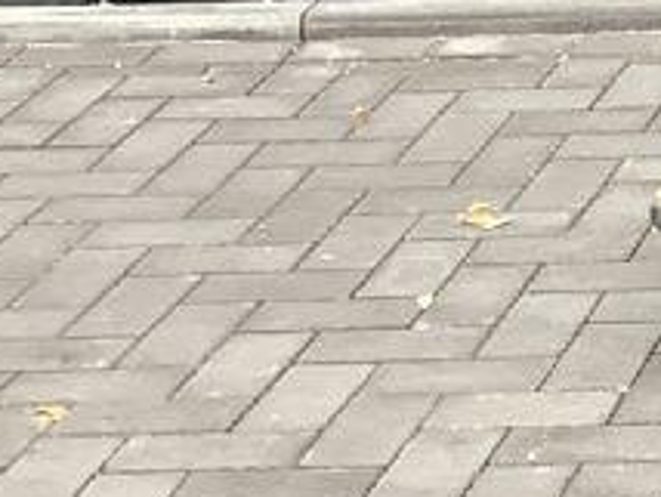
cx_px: 1510
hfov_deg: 9.6
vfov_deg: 7.5
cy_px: -698
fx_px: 3537
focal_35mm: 185
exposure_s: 1/60
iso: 64
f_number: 2.4
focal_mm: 3.3
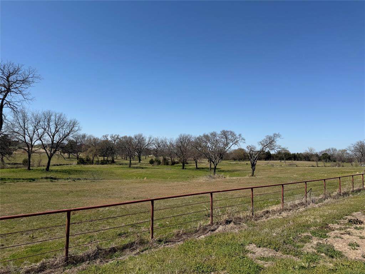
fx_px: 253
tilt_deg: +2.7
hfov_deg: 71.6
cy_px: 137
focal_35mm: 24
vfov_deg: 56.8
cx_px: 182
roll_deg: -2.1
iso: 80
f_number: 1.78
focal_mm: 6.76
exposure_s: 1/5714
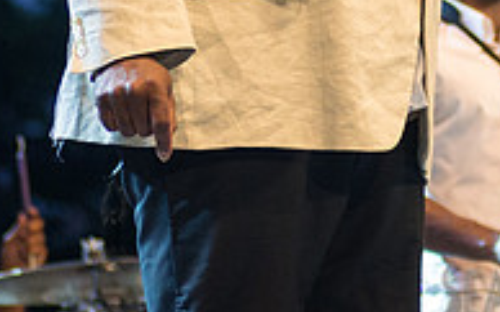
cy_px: -234
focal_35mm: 295
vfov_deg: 4.4
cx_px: 491
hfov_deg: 7.1
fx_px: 4018
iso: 1600
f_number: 3.2
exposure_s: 1/500
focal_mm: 80
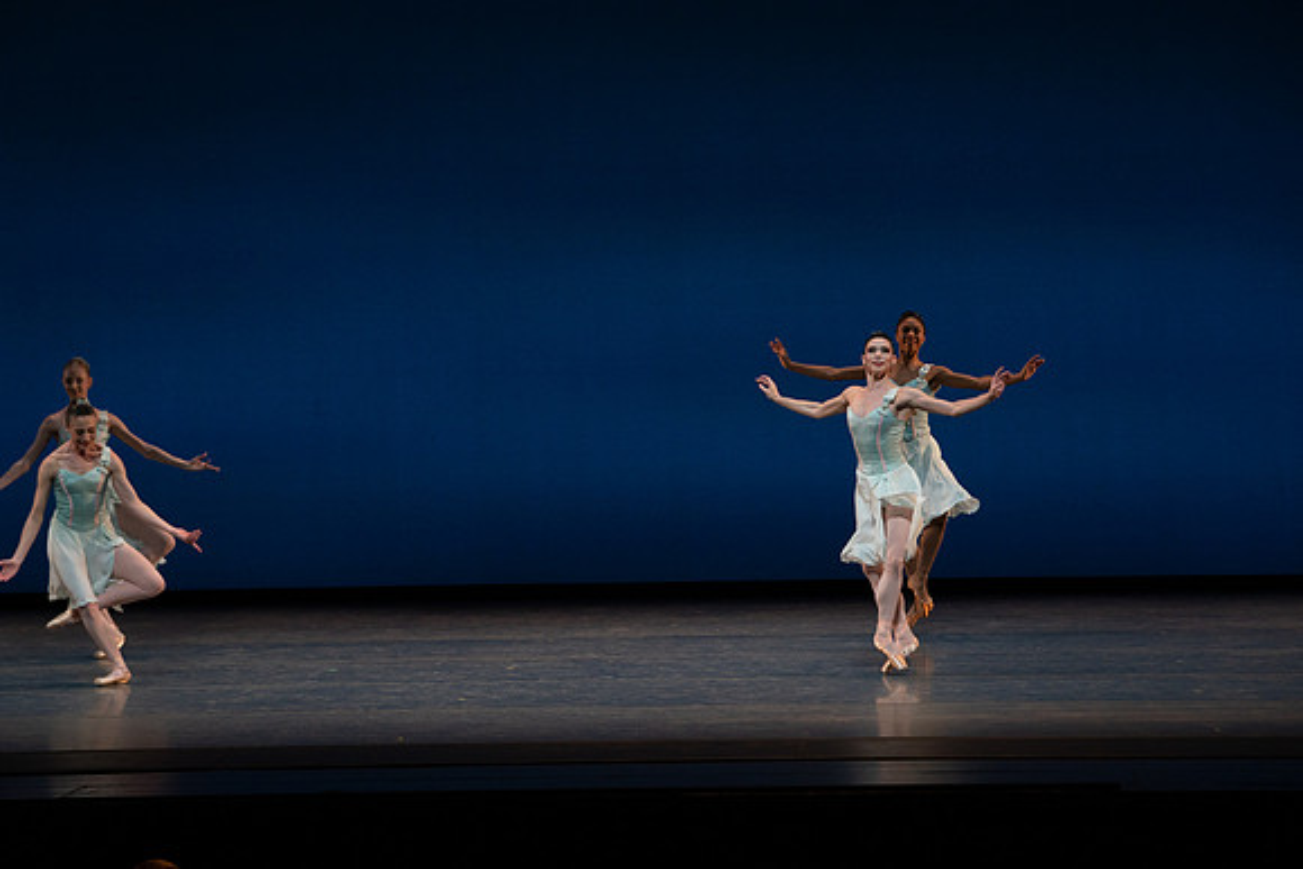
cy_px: 434
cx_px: 652
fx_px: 4960
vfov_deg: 10.0
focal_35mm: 137
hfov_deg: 15.0
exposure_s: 1/500
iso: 3200
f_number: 8
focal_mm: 137
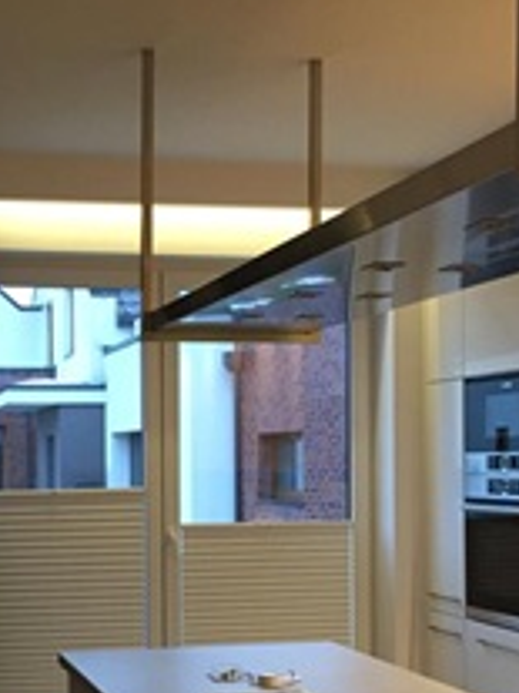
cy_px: 489
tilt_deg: -1.1
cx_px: 77
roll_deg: -0.2
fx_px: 1121
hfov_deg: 25.5
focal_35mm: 56
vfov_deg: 33.9
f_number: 2.2
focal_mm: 4.15
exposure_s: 1/33
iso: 250
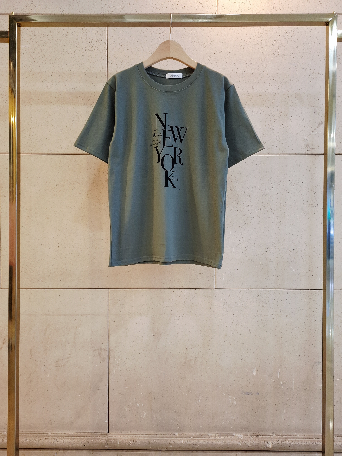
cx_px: 171
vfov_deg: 69.4
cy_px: 228
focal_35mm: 25
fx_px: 329
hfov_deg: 54.9
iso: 250
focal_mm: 5.23
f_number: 1.8
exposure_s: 1/120
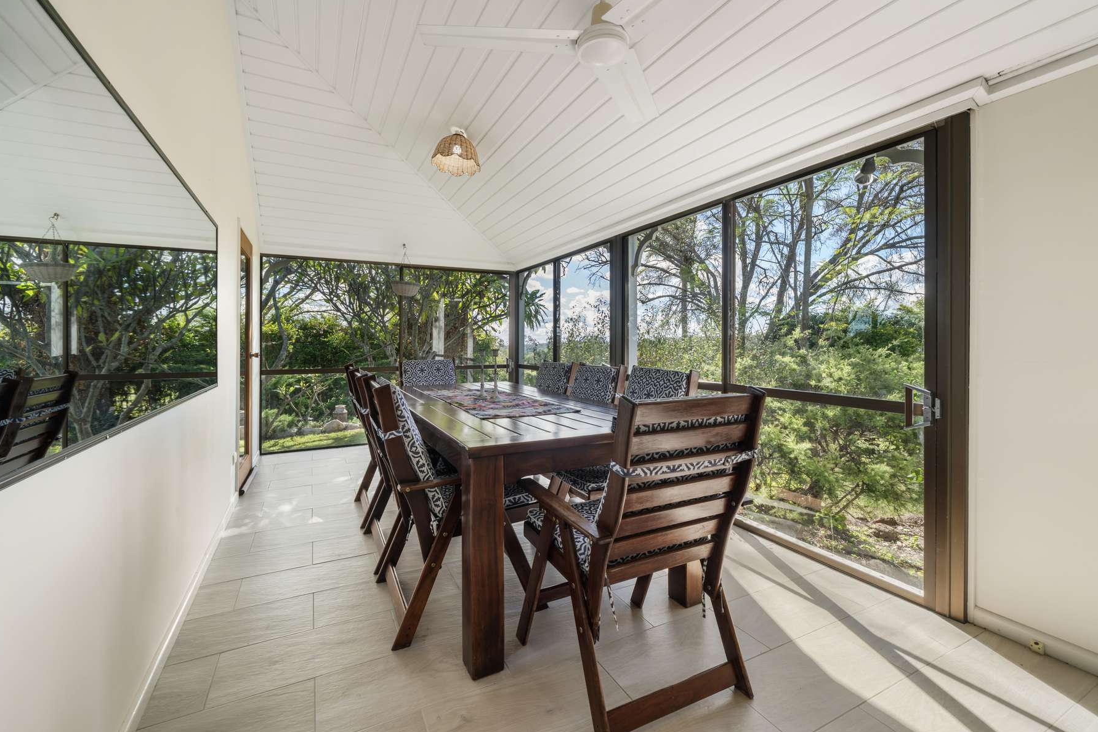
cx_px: 555
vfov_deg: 81.2
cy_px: 360
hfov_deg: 104.2
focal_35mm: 14
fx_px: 427
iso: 100
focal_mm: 13
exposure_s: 1/6
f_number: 8
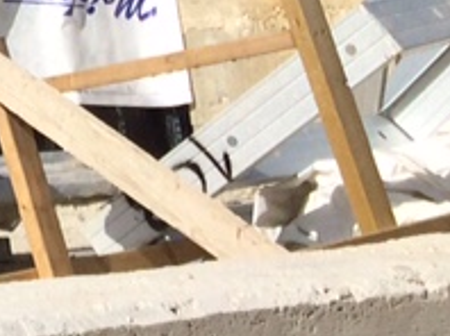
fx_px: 2519
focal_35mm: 194
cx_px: -945
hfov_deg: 8.4
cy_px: -549
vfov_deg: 7.1
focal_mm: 4.12
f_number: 2.2
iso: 32
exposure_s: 1/2933
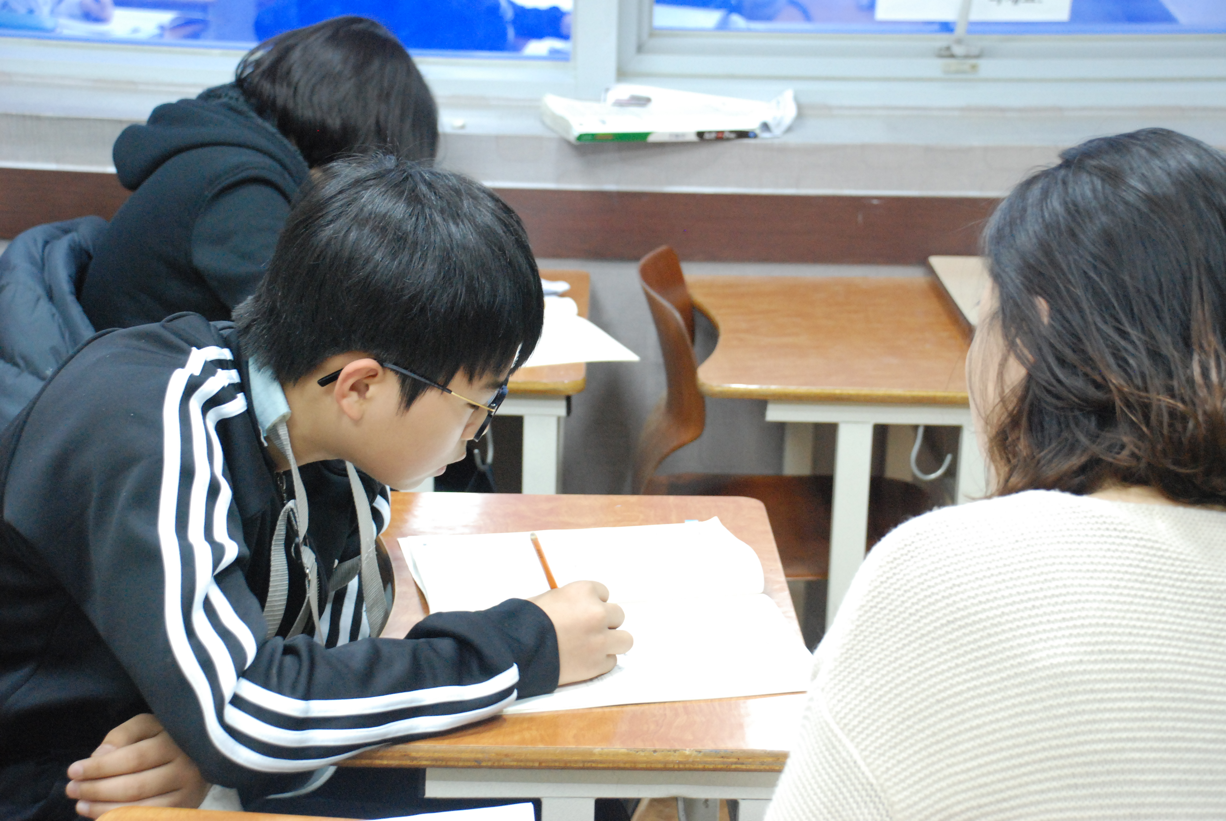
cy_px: 410
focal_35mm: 72
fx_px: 2455
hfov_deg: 28.0
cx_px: 613
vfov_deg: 19.0
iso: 1600
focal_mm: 48
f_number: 4.8
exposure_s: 1/30
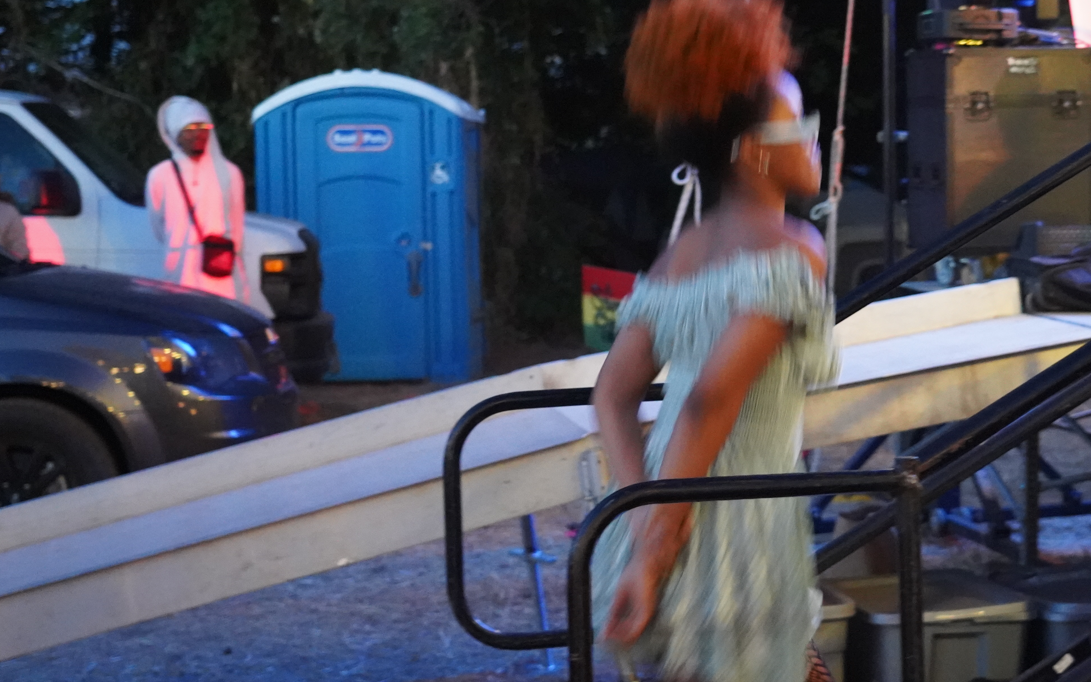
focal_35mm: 68
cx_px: 686
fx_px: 2022
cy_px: 281
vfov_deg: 19.1
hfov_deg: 30.1
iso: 12800
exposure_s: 1/15
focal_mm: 43
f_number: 4
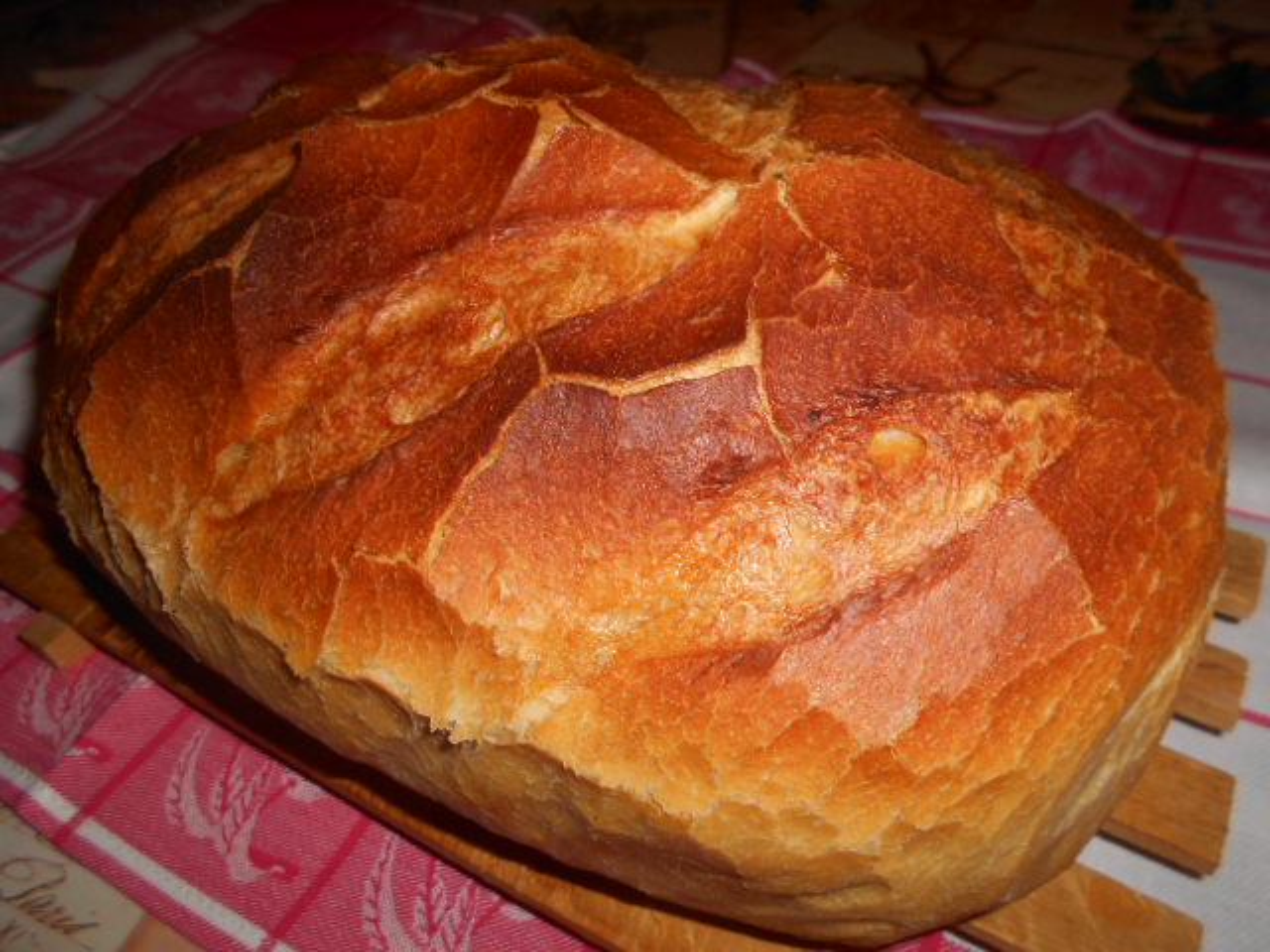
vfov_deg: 53.1
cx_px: 635
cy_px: 476
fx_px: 954
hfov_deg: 67.3
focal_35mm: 26
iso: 80
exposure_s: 1/25
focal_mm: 4.6
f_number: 8
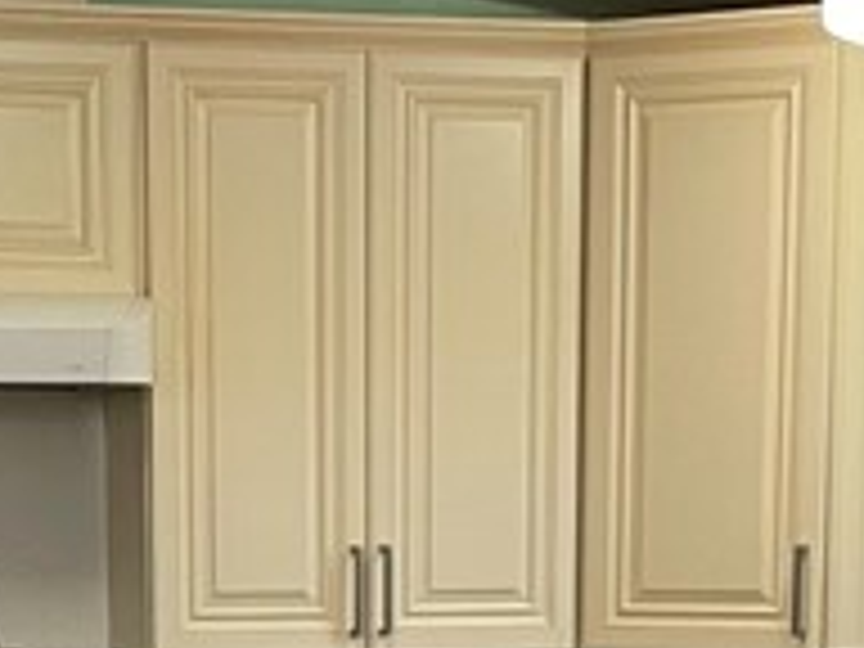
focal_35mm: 139
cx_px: 328
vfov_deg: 10.2
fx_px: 3469
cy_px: 1076
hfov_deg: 14.2
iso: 125
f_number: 1.6
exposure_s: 1/60
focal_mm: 4.2
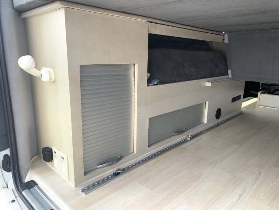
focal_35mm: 26
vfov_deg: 53.1
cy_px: 105
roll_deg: -2.1
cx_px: 140
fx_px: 210
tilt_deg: -14.7
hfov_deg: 67.3
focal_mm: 4.25
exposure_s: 1/121
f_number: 1.8
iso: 25
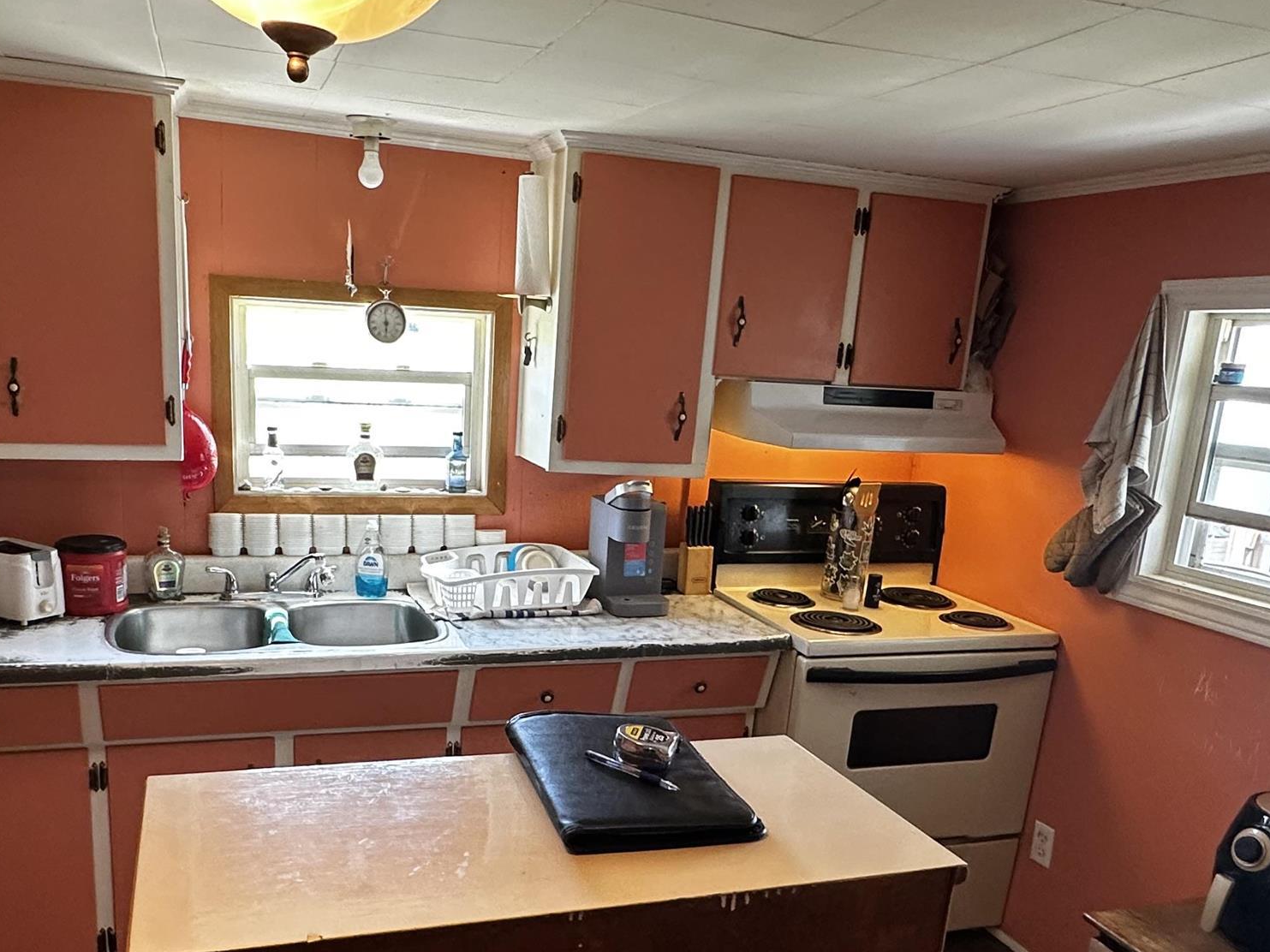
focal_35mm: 29
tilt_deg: -13.9
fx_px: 1064
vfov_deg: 47.7
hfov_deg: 61.4
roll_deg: -2.7
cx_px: 540
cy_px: 610
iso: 250
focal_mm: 2.22
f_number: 2.2
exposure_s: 1/120
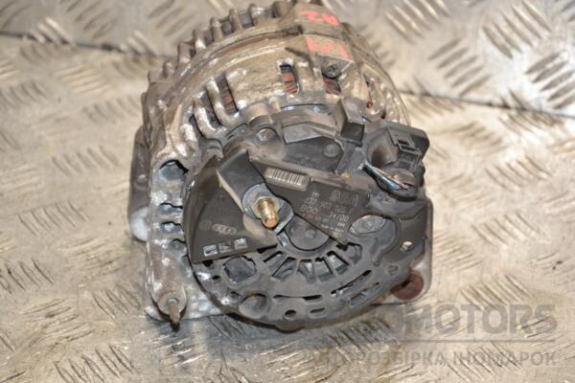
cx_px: 288
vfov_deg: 12.2
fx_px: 1797
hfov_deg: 18.2
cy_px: 192
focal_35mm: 112
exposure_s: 1/100
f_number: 5.3
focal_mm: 75
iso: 800
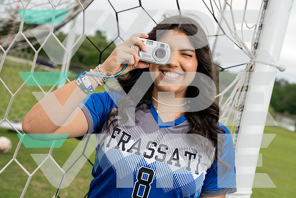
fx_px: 510
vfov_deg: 21.9
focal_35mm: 62
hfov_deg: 32.4
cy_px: 99
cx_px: 148
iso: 250
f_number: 5.6
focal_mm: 62
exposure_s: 1/250
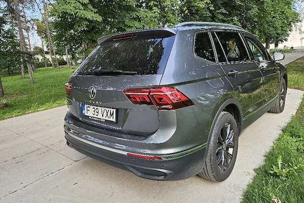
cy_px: 95
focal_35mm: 25
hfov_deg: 71.5
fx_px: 211
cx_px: 156
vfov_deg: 51.3
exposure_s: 1/101
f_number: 1.8
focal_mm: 5.4
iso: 32
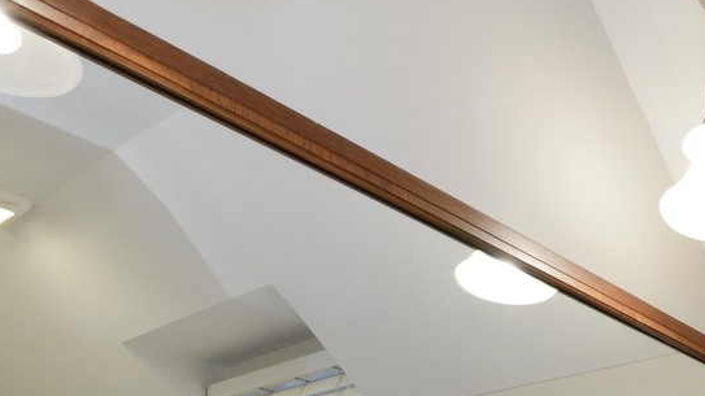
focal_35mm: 50
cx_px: 691
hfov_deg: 37.3
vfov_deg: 19.4
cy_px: 663
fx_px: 934
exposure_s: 1/6
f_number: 8
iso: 200
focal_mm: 16
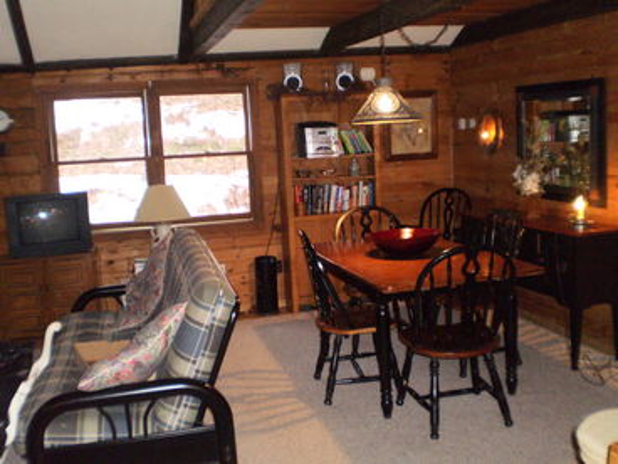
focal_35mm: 36
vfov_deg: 39.7
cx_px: 309
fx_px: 643
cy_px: 232
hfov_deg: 51.4
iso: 500
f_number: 3.1
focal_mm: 6.3
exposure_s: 1/30
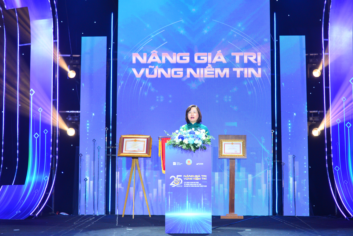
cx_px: 176
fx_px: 608
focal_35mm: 62
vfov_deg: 21.9
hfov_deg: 32.4
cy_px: 118
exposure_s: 1/125
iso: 2000
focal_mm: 62
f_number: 6.3
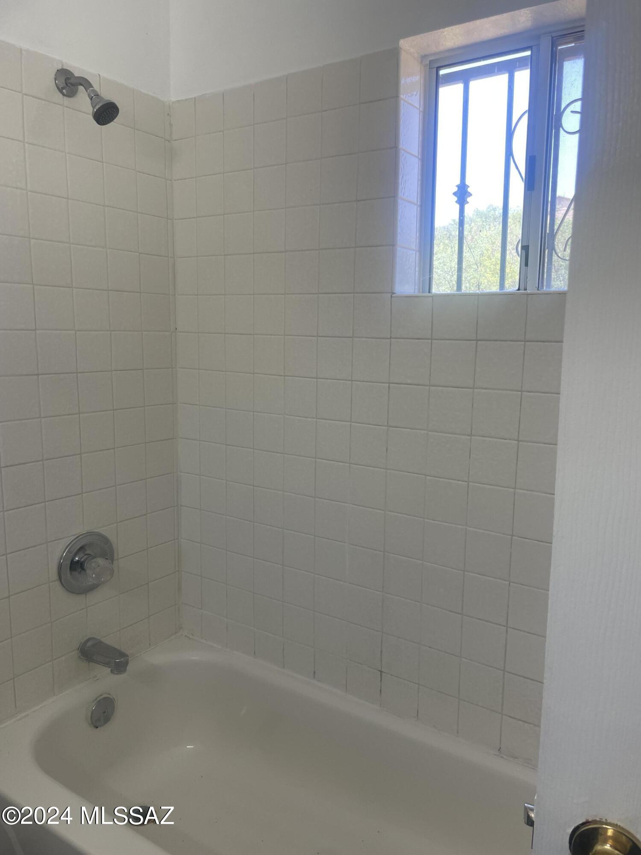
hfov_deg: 53.1
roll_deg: -1.0
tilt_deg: -8.1
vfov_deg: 67.3
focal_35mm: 26
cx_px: 320
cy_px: 428
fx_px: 642
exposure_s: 1/120
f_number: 1.6
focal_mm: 4.2
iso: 40
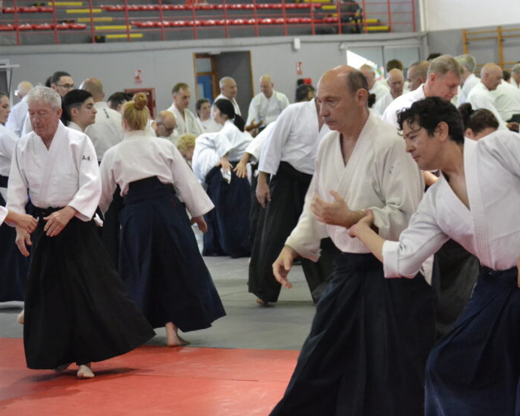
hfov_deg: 16.7
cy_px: 224
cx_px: 369
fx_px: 1765
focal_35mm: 115
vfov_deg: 13.4
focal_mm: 55
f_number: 4
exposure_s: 1/160
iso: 3200
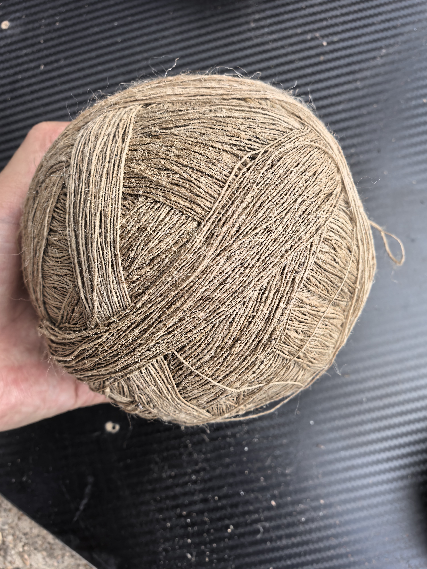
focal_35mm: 27
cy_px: 284
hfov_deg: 51.4
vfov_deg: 65.3
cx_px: 214
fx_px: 444
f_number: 4
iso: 64
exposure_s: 1/100
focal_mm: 6.35
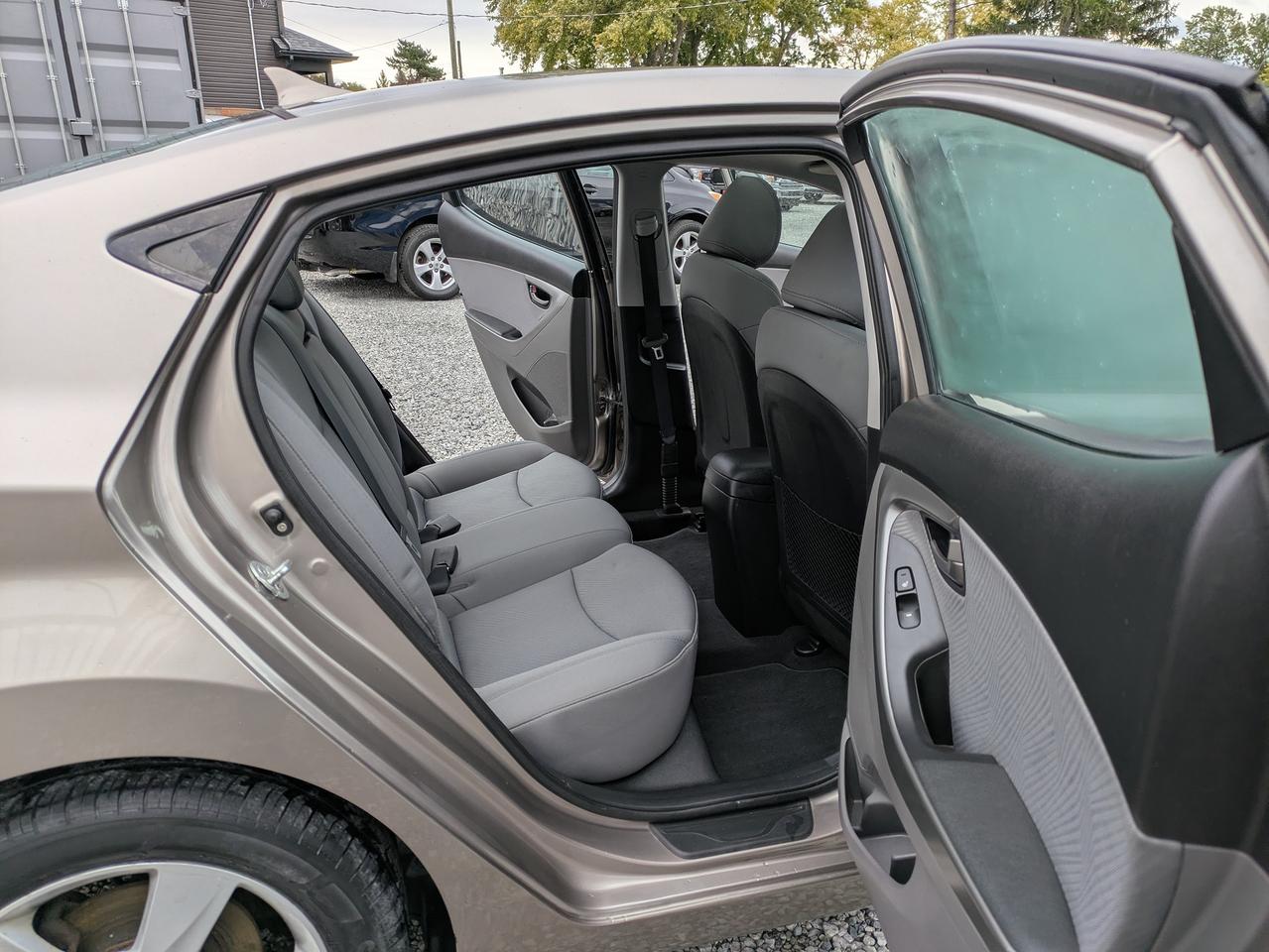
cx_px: 634
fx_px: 917
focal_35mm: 25
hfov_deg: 69.4
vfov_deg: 54.9
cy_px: 476
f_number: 1.89
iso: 45
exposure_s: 1/439
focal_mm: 5.43
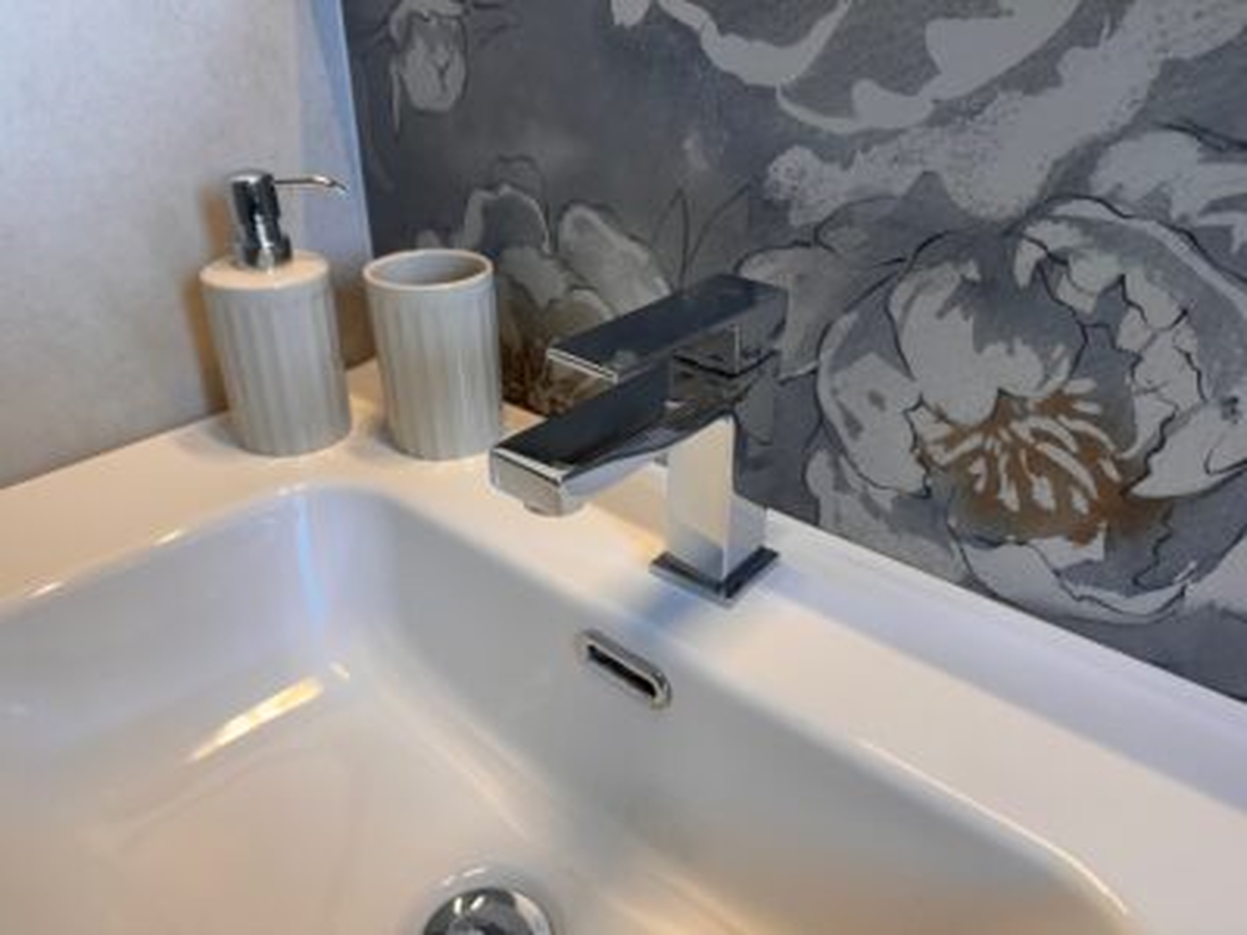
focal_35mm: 24
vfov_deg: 56.8
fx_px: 865
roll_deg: +0.2
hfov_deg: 71.6
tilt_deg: -28.4
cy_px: 468
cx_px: 624
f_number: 1.78
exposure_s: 1/100
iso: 100
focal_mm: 6.86
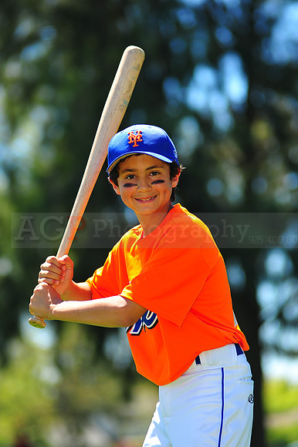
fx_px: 2237
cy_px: 224
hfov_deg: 7.6
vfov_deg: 11.4
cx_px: 149
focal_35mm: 180
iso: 200
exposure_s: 1/640
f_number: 4
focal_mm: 180
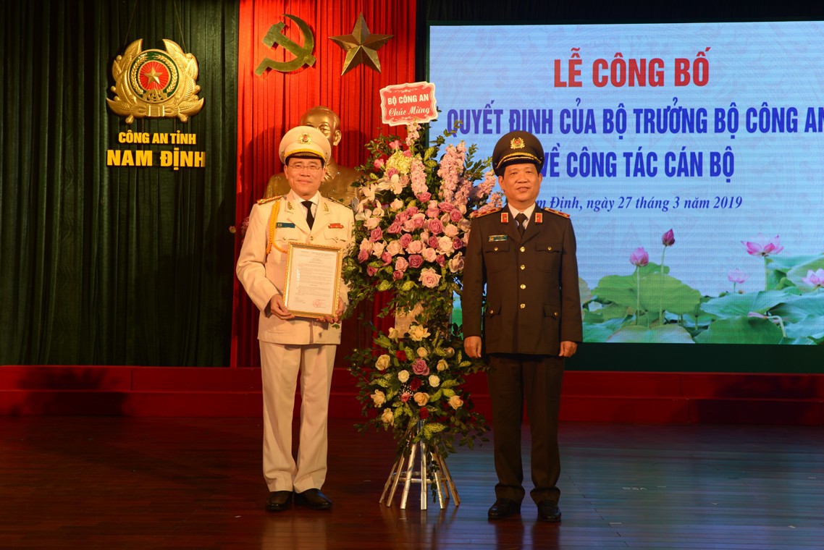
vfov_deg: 31.9
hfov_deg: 46.4
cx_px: 412
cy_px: 275
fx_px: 962
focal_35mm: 42
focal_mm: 42
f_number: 5
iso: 200
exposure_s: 1/30
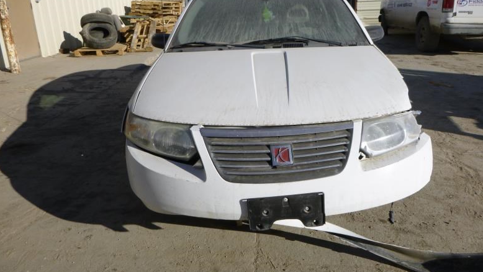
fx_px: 359
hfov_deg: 67.9
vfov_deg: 41.4
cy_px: 119
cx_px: 245
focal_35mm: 28
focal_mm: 4.5
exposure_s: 1/800
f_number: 3.9
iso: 100
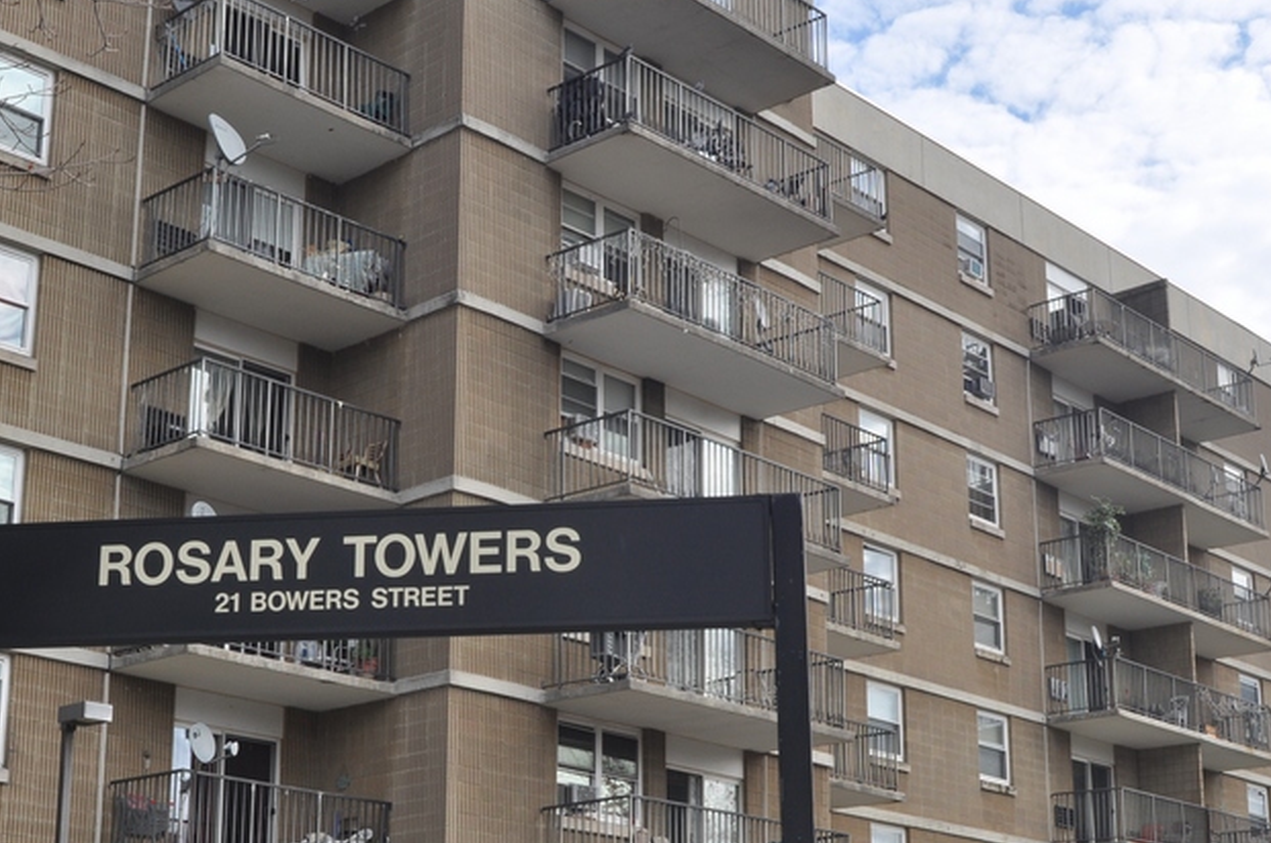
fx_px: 2045
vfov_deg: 23.1
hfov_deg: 34.4
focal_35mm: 58
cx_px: 516
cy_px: 616
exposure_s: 1/200
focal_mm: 24
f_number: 11
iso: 200
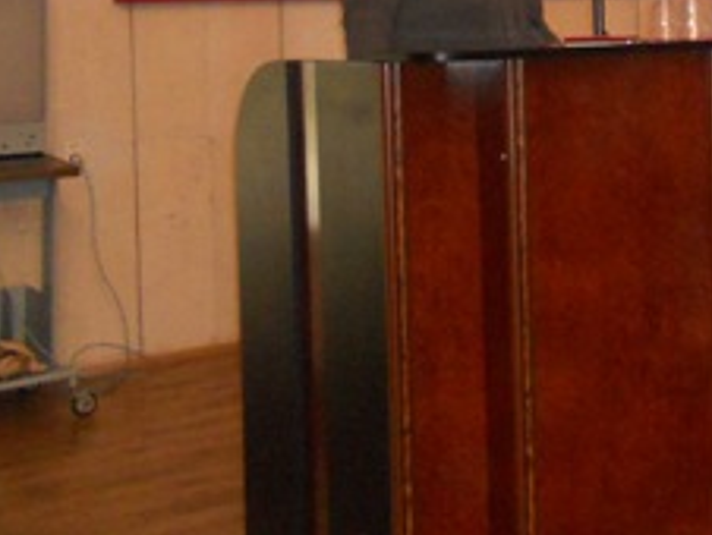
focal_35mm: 78
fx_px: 1606
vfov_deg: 18.2
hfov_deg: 23.4
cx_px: 795
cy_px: -50
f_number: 3.2
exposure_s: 1/25
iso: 400
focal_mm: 4.9
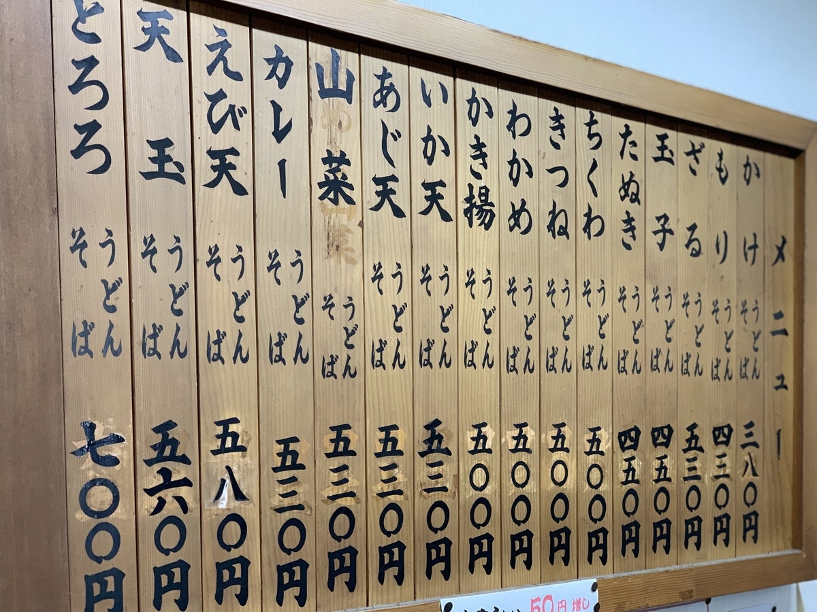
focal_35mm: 52
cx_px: 408
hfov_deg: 36.8
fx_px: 1227
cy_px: 306
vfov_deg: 28.0
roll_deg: -2.0
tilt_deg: +5.8
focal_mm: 6
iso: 125
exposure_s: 1/83
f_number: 2.4
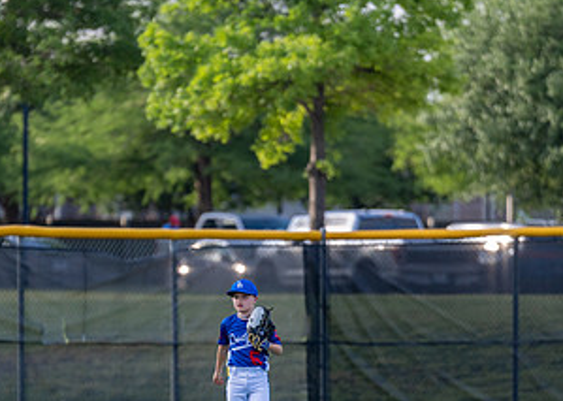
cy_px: 377
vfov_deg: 3.5
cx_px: 235
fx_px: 6614
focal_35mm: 414
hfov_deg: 4.9
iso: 400
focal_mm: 200
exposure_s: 1/2000
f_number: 2.8
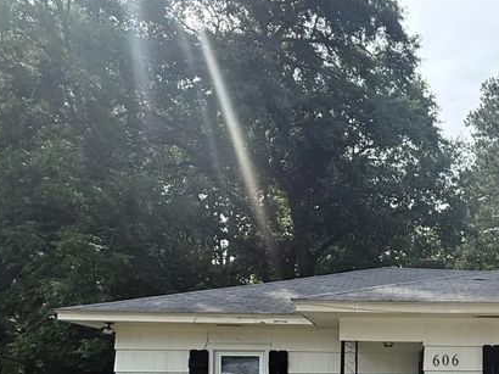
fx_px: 504
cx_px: 470
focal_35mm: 35
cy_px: 381
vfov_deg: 36.2
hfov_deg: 46.3
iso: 64
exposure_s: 1/820
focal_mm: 2.22
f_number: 2.2
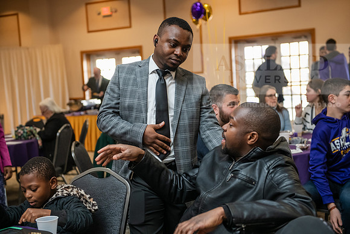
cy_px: 117
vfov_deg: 24.2
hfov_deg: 35.6
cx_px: 175
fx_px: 545
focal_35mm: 56
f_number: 3.2
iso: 2000
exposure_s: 1/200
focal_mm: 56
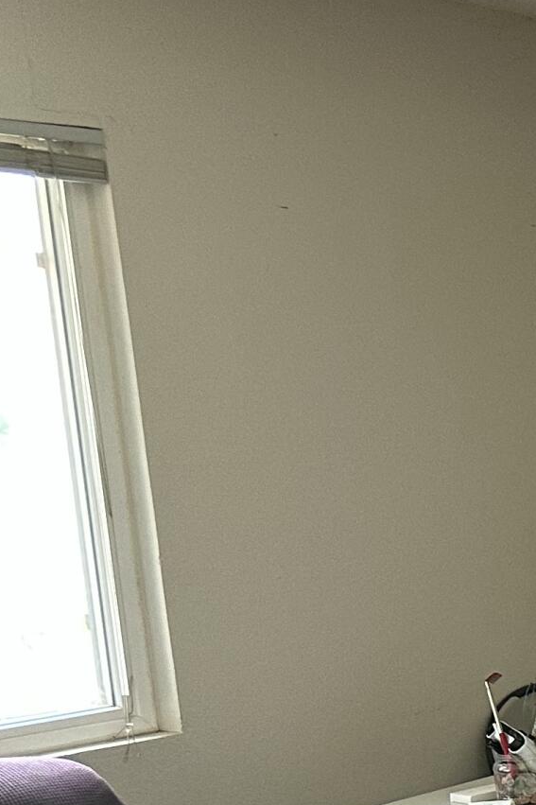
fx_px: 1966
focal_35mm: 88
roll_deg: +0.4
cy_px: 788
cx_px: 1381
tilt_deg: -11.7
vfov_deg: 22.3
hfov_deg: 11.8
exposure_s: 1/60
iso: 250
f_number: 1.78
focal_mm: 6.86
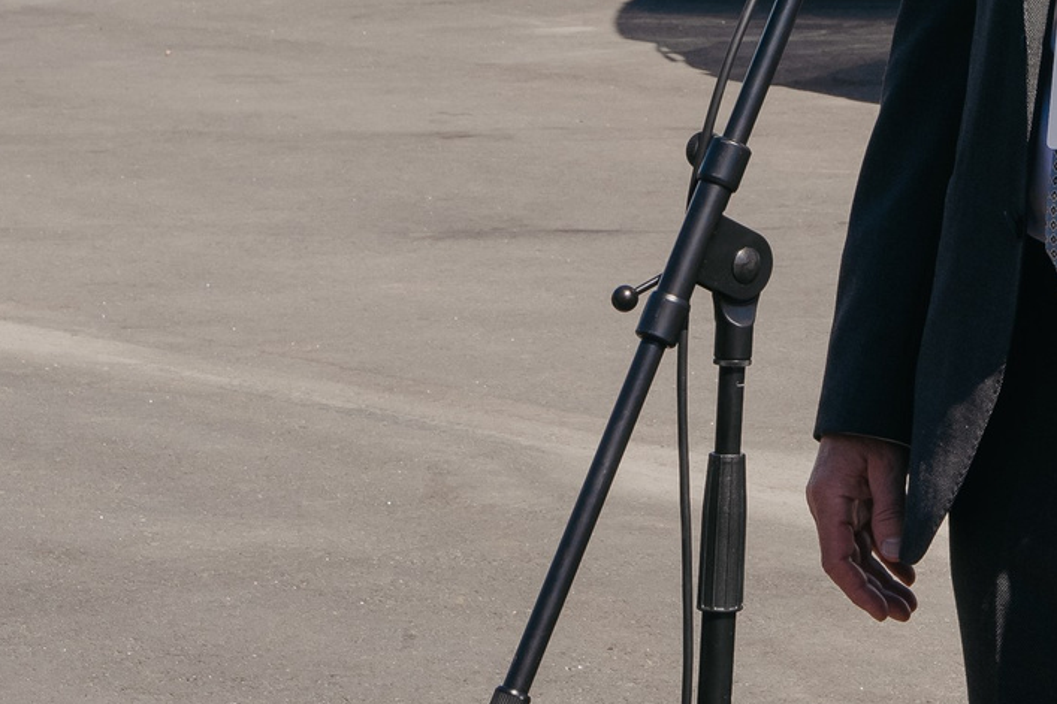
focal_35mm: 181
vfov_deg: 7.5
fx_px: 5313
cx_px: 1245
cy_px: -297
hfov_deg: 11.2
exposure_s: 1/125
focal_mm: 50
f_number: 14
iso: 160
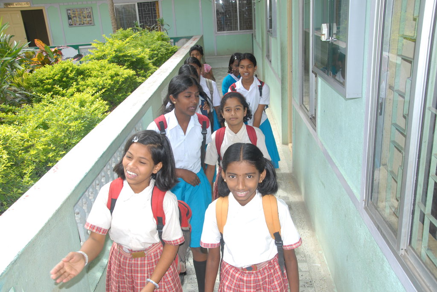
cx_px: 218
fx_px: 401
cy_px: 146
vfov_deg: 40.1
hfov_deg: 57.2
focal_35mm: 33
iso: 200
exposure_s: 1/125
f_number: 5.6
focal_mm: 22
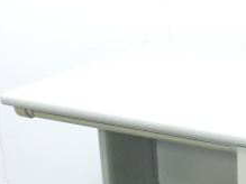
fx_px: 788
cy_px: 168
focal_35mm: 111
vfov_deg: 13.2
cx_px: 267
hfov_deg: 17.2
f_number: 3.9
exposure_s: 1/25
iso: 800
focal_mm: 6.9
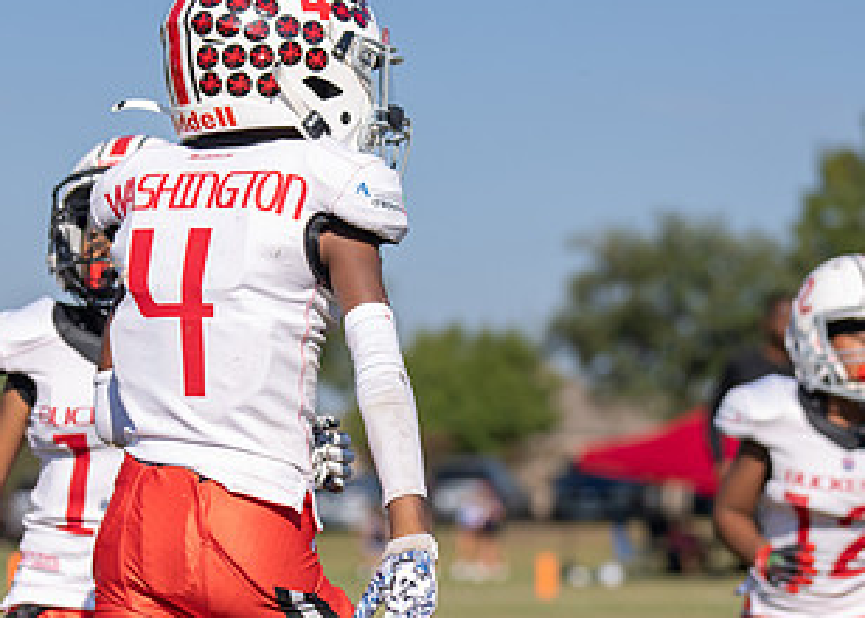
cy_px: 438
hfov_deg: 14.1
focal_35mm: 142
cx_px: 376
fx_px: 3488
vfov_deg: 10.1
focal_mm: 72
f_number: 2.8
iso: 100
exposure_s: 1/2000
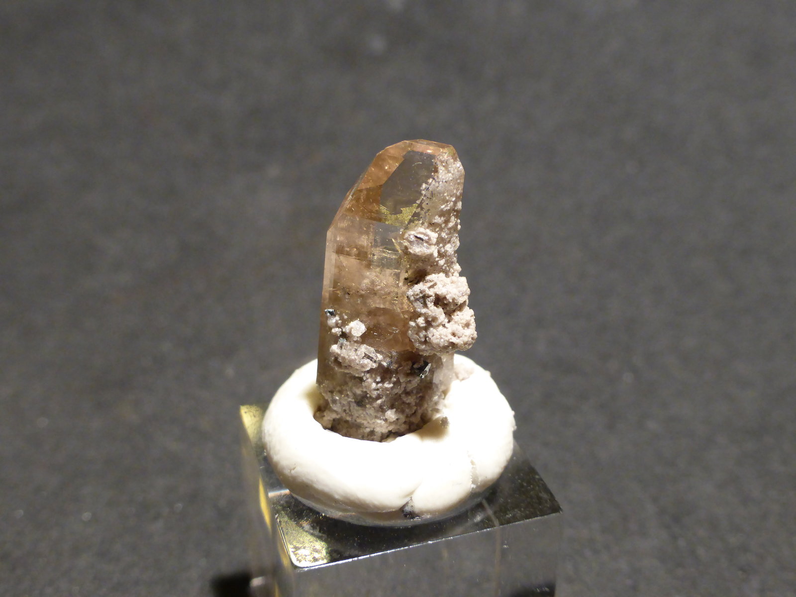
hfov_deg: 43.9
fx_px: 989
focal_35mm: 43
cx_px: 398
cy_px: 298
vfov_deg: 33.6
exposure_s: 1/15
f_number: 3.9
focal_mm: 7.4
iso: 400
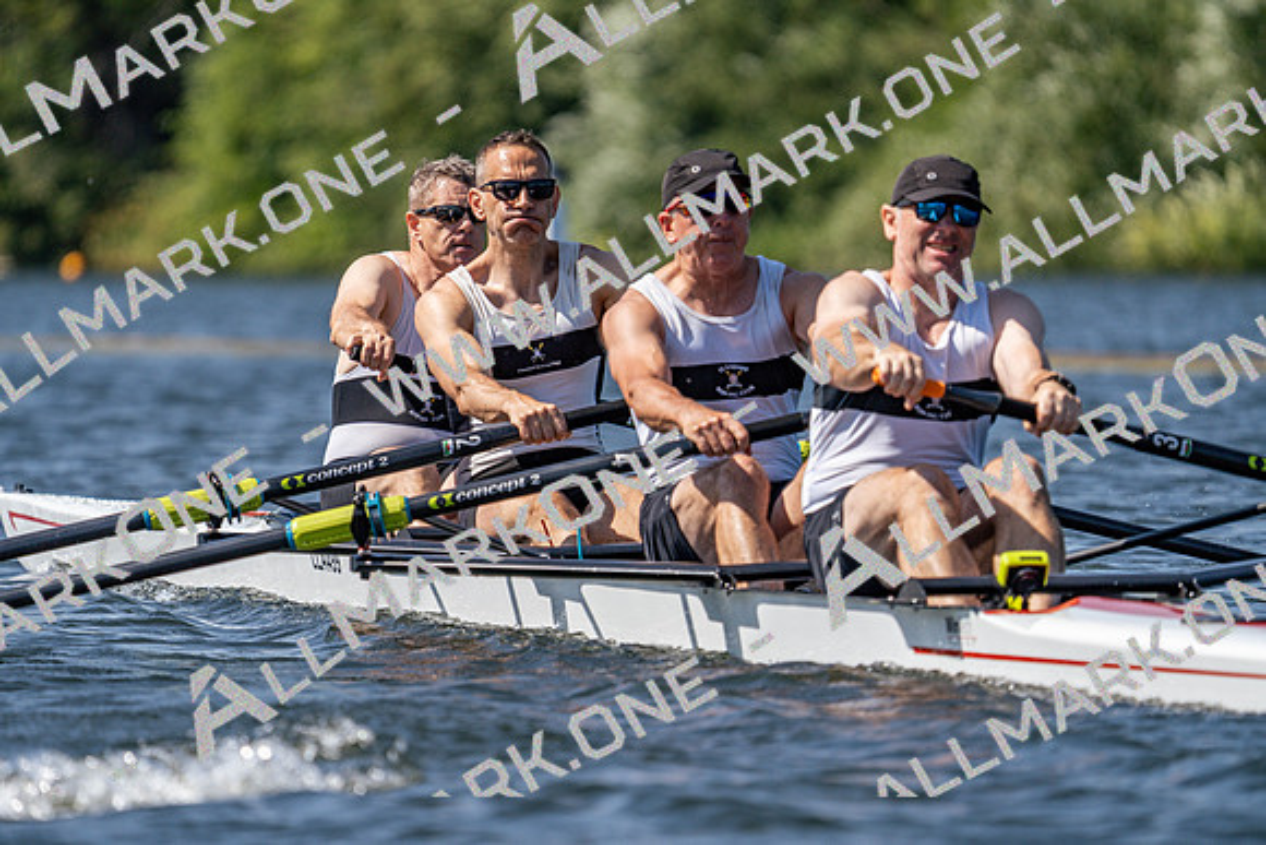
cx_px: 633
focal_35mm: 433
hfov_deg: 4.8
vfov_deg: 3.2
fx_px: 15230
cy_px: 422
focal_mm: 433
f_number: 6.3
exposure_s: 1/2000
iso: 250
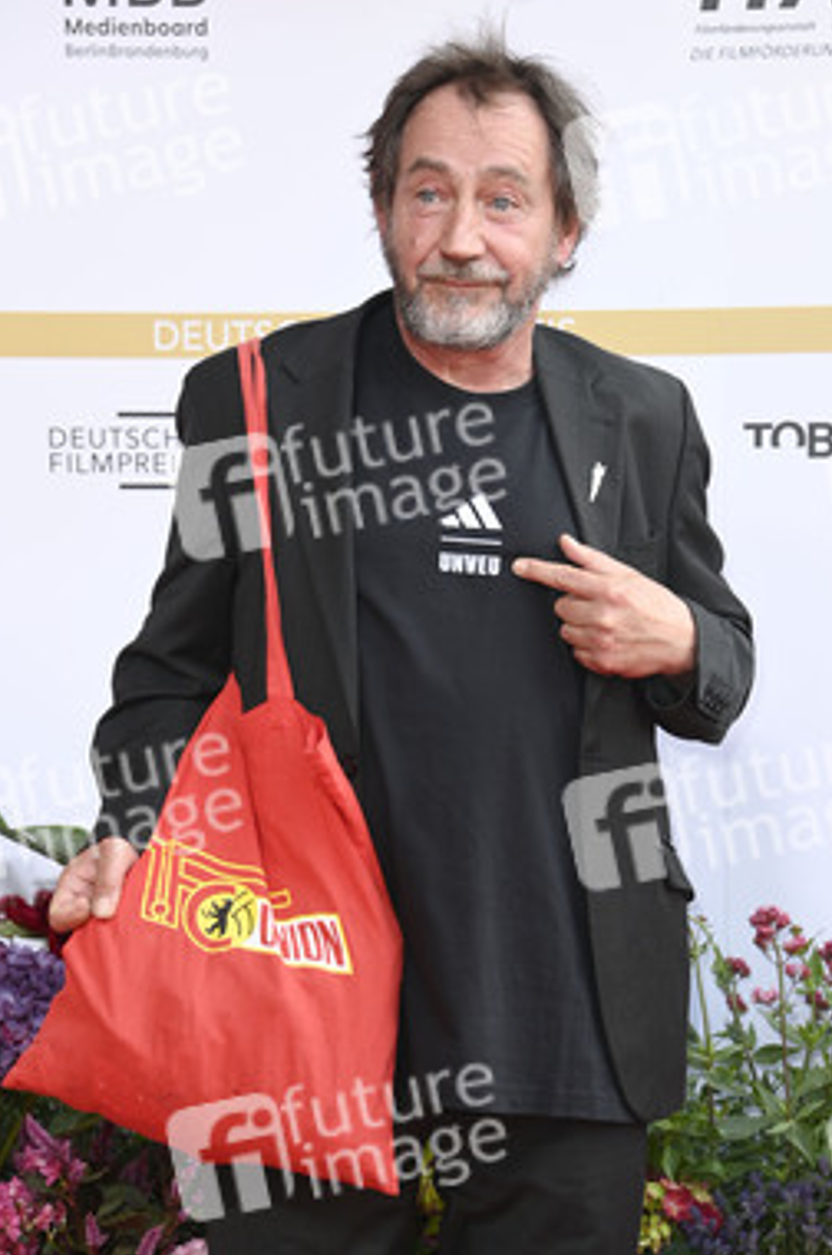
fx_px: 4105
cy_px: 647
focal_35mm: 118
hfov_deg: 11.6
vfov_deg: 17.4
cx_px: 433
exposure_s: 1/250
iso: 640
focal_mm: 112
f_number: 5.6
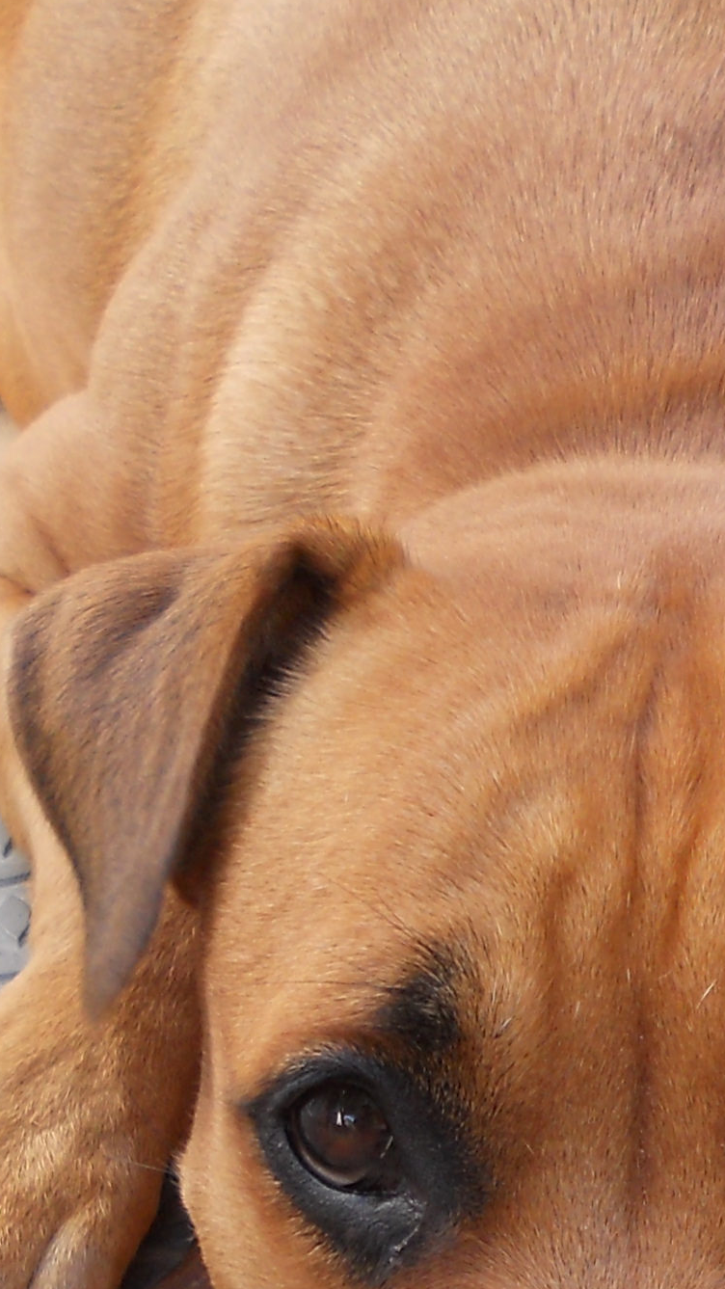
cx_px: 573
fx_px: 3008
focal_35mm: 88
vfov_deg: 23.8
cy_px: 1048
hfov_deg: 13.7
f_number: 3.2
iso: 80
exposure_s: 1/50
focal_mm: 4.9
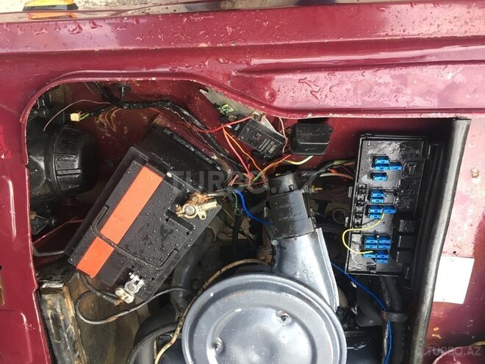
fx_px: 406
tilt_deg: -67.5
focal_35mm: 29
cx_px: 242
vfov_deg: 48.2
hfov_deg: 61.7
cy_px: 182
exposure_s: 1/33
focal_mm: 4.15
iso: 80
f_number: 2.2
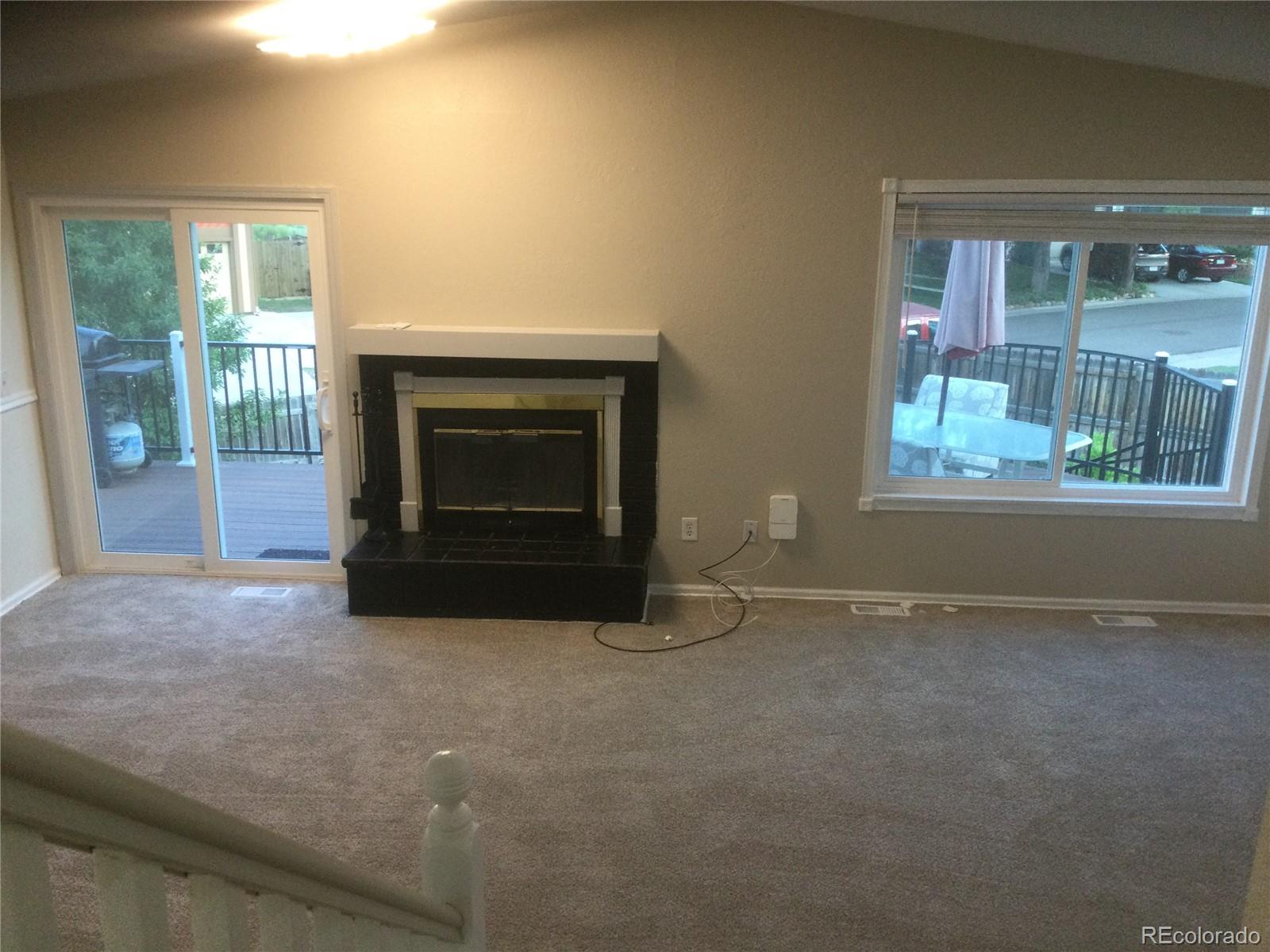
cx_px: 635
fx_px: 1137
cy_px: 476
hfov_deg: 58.4
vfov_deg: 45.4
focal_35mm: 31
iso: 80
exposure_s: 1/30
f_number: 2.4
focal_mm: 3.3
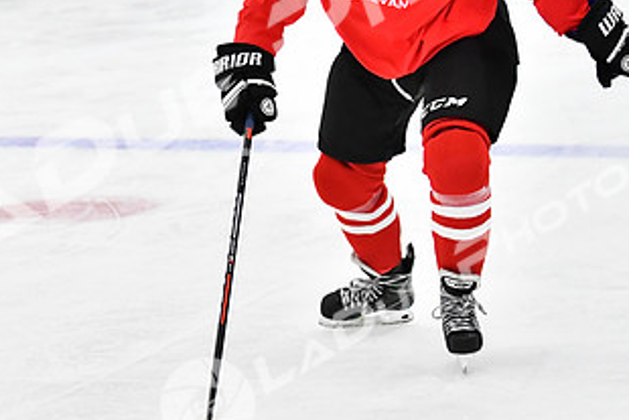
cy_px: 107
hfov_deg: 10.2
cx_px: 156
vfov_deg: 6.8
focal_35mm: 202
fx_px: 3531
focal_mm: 72
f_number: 2.8
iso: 5000
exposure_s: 1/1250
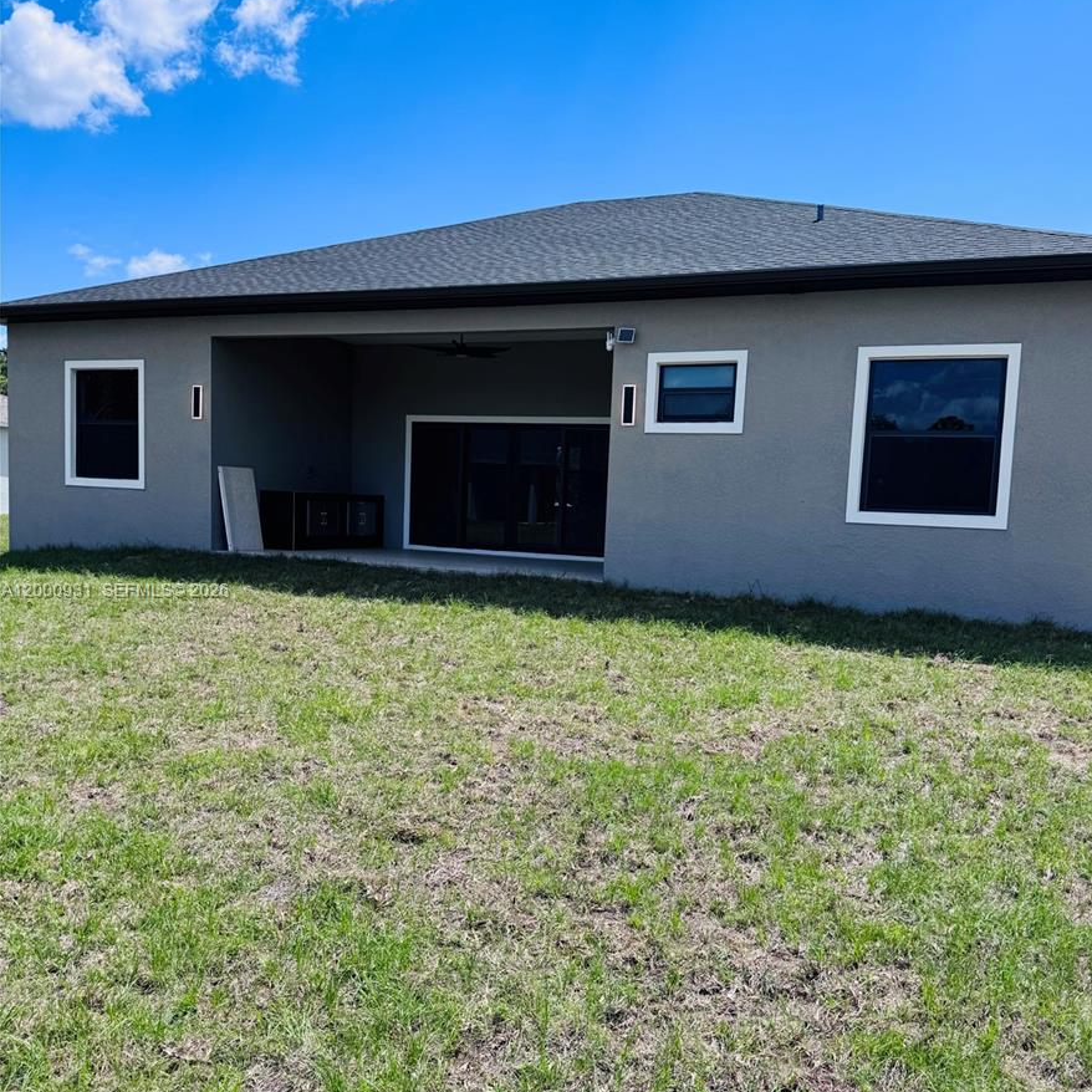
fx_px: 1035
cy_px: 592
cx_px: 558
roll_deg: -1.9
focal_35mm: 29
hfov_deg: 55.6
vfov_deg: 55.6
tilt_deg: -4.6
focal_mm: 6.76
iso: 80
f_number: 1.78
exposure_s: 1/4310
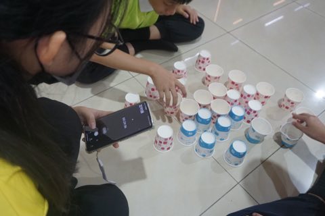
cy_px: 108
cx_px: 162
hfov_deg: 61.9
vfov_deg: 43.6
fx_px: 271
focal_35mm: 30
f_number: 4
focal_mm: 20
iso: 1000
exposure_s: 1/160
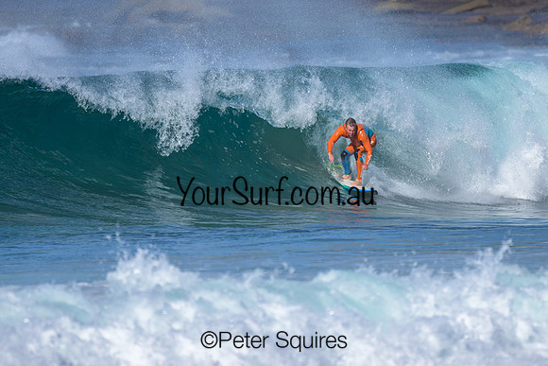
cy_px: 143
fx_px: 16747
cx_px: 295
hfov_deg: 1.9
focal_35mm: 1100
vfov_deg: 1.3
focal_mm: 800
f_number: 6.3
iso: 250
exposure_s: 1/2000
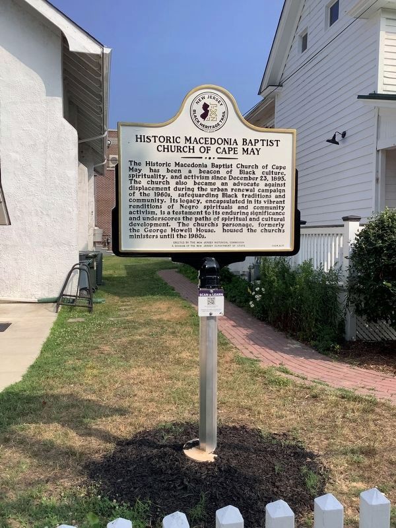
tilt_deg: -2.9
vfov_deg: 58.4
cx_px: 198
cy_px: 264
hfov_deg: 45.4
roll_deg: -2.0
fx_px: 473
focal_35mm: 31
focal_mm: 3.3
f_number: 2.4
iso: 25
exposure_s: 1/1631
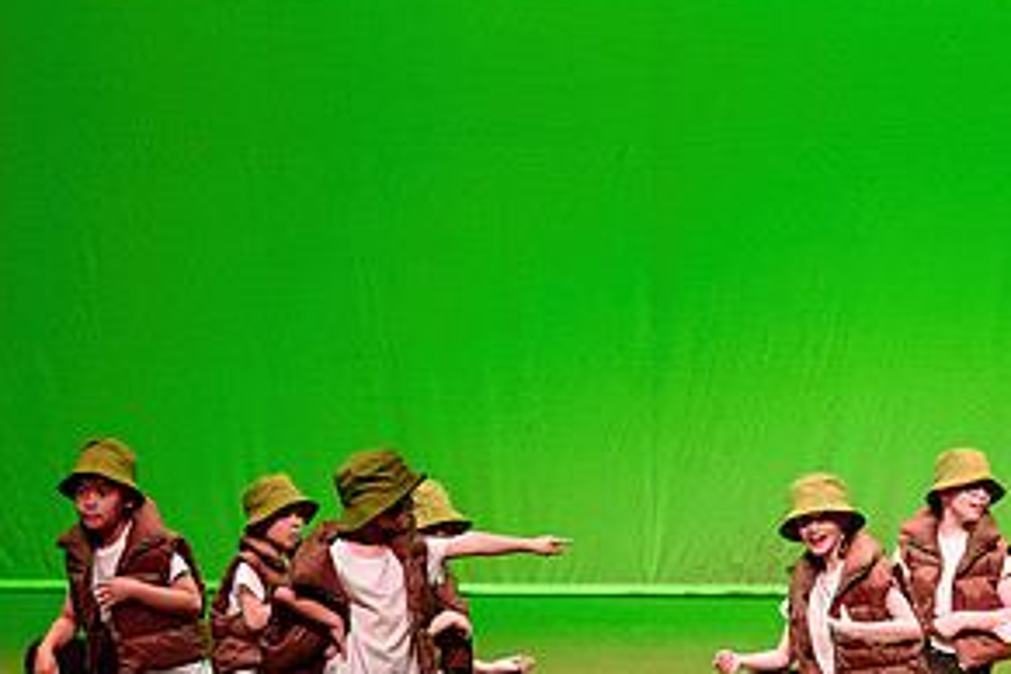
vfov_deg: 6.8
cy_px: 568
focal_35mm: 203
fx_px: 5700
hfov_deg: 10.1
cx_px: 997
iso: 1250
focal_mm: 102
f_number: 2.8
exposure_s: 1/320
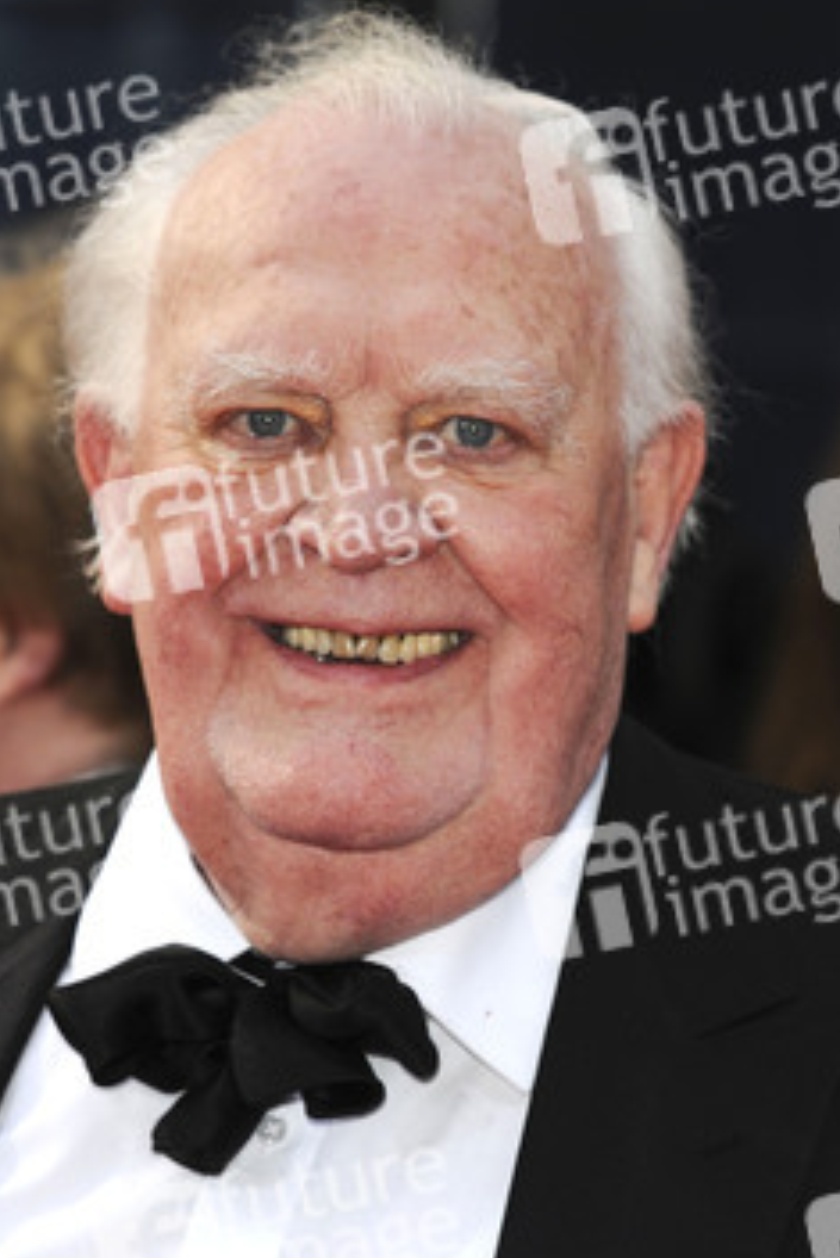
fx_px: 5489
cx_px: 381
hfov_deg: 8.8
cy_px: 697
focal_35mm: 157
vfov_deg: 13.1
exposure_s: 1/200
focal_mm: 92
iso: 320
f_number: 4.5
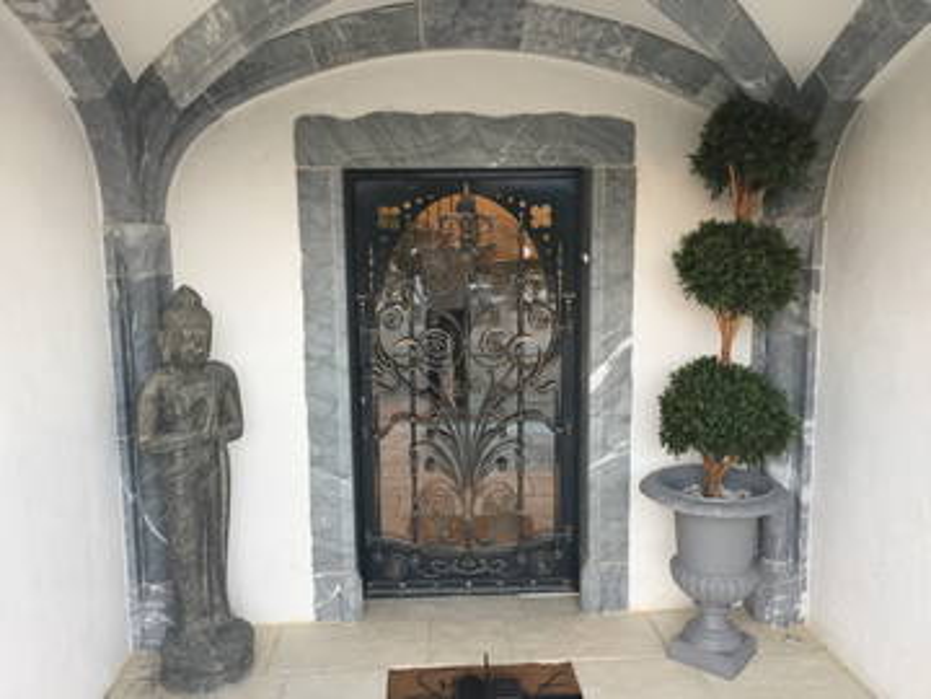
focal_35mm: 29
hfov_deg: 61.7
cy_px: 350
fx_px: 780
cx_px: 466
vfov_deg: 48.2
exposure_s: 1/33
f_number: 2.2
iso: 50
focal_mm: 4.15
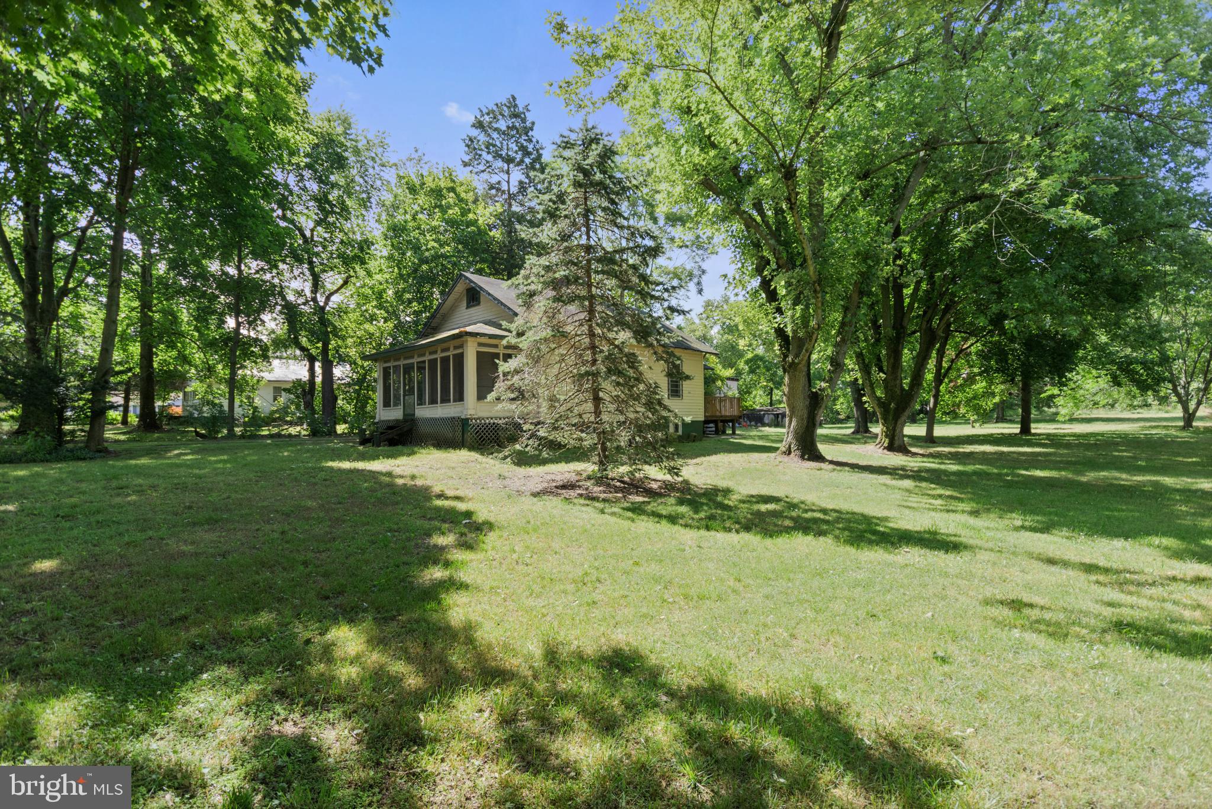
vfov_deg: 73.8
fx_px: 539
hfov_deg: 96.7
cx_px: 606
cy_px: 404
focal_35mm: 16
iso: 200
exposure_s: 1/160
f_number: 6.3
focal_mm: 11
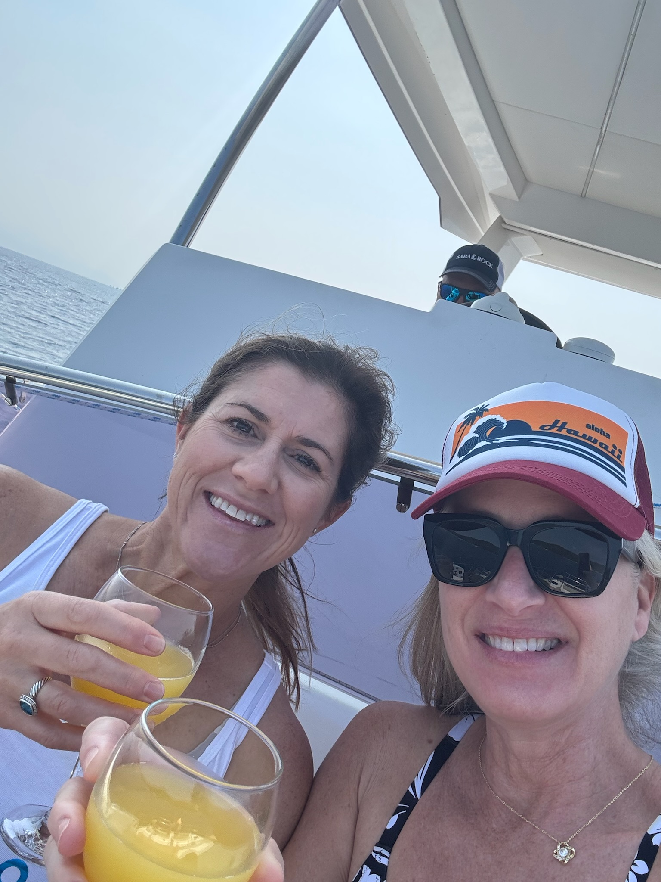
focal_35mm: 30
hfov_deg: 46.8
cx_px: 330
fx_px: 764
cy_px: 441
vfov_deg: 60.0
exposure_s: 1/614
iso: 25
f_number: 1.9
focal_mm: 2.69
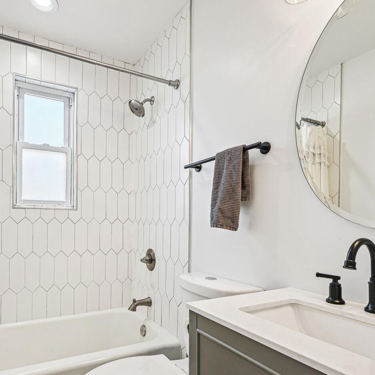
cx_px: 144
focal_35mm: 22
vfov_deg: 69.0
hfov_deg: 68.7
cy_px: 223
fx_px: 270
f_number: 9
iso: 200
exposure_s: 1/30
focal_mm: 14
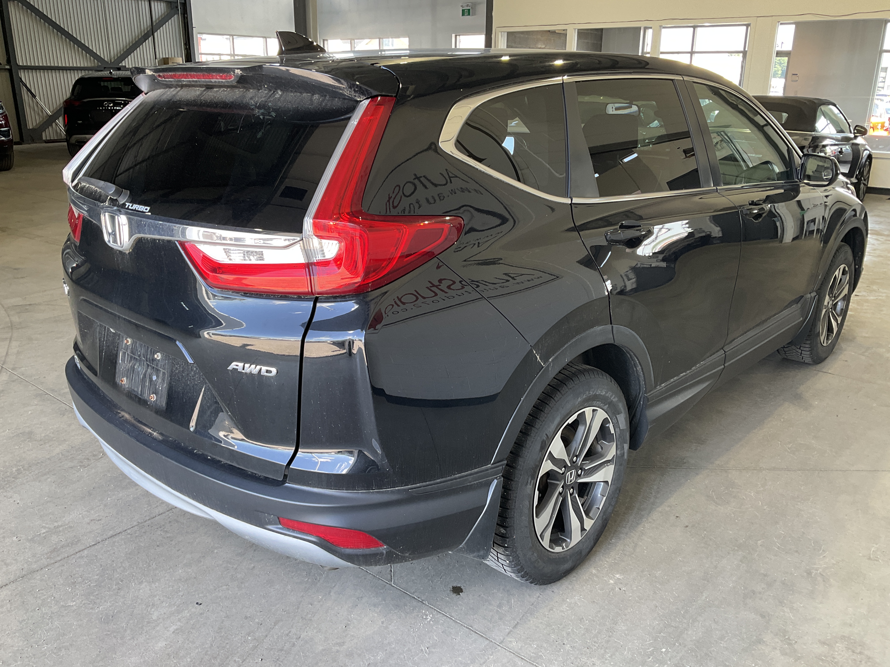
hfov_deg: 61.7
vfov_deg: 48.2
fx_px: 746
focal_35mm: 29
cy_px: 334
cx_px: 445
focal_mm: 3
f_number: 1.8
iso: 40
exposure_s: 1/60
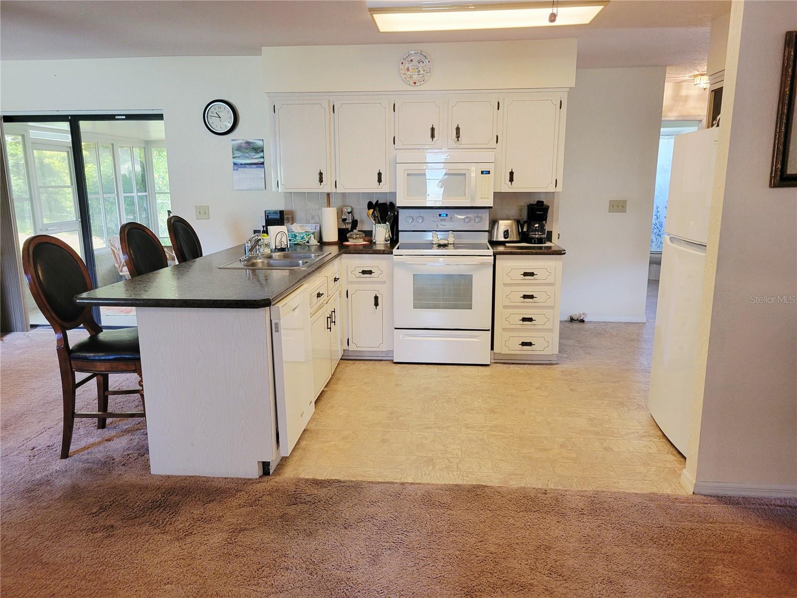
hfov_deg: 67.3
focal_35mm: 26
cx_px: 398
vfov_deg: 53.1
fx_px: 599
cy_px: 299
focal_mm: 5.4
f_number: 1.8
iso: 250
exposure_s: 1/60.2
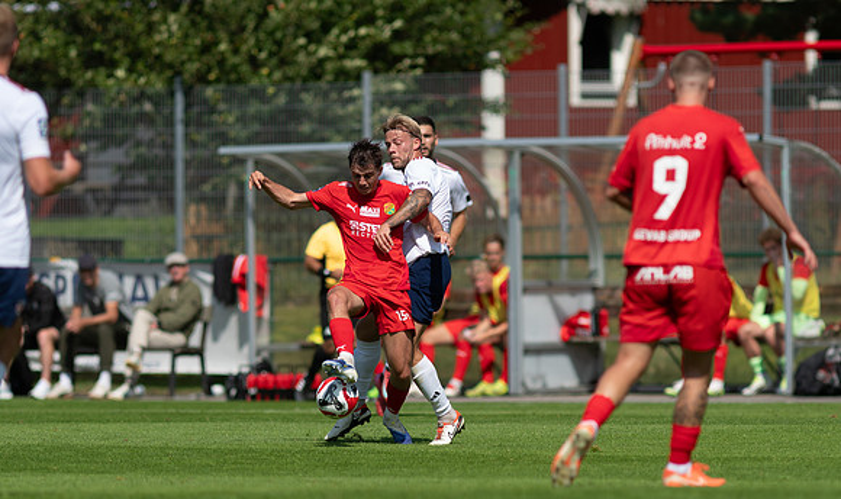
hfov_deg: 4.2
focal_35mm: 511
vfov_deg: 2.5
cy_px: 308
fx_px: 11539
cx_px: 462
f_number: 3.2
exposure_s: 1/1600
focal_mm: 300
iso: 100
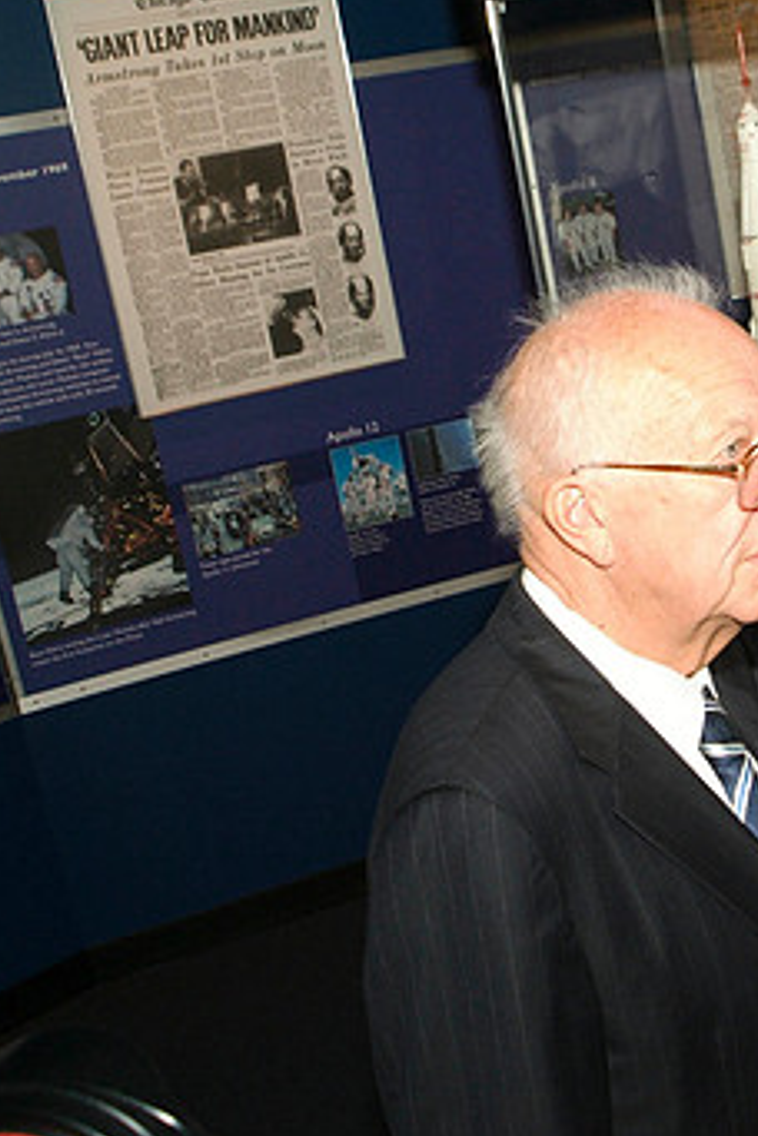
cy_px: 623
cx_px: 831
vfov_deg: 32.9
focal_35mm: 61
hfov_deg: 21.2
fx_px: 1926
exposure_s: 1/60
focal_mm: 24
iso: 800
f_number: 9.5
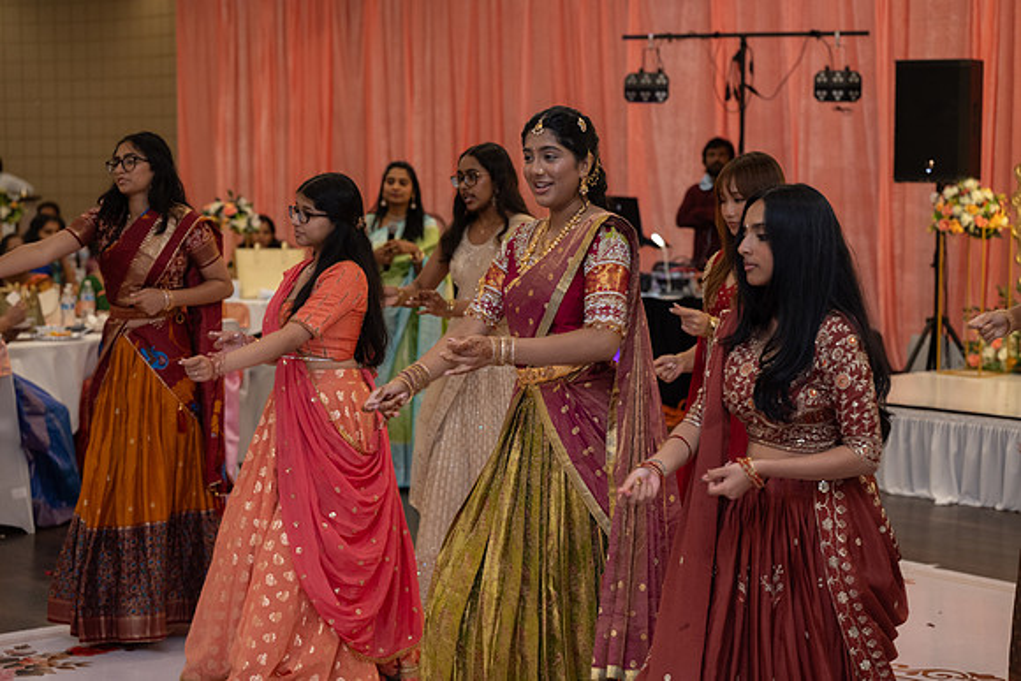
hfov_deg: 28.4
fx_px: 2020
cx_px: 510
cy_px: 340
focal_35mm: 71
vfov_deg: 19.1
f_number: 3.5
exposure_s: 1/160
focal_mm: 70
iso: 1000
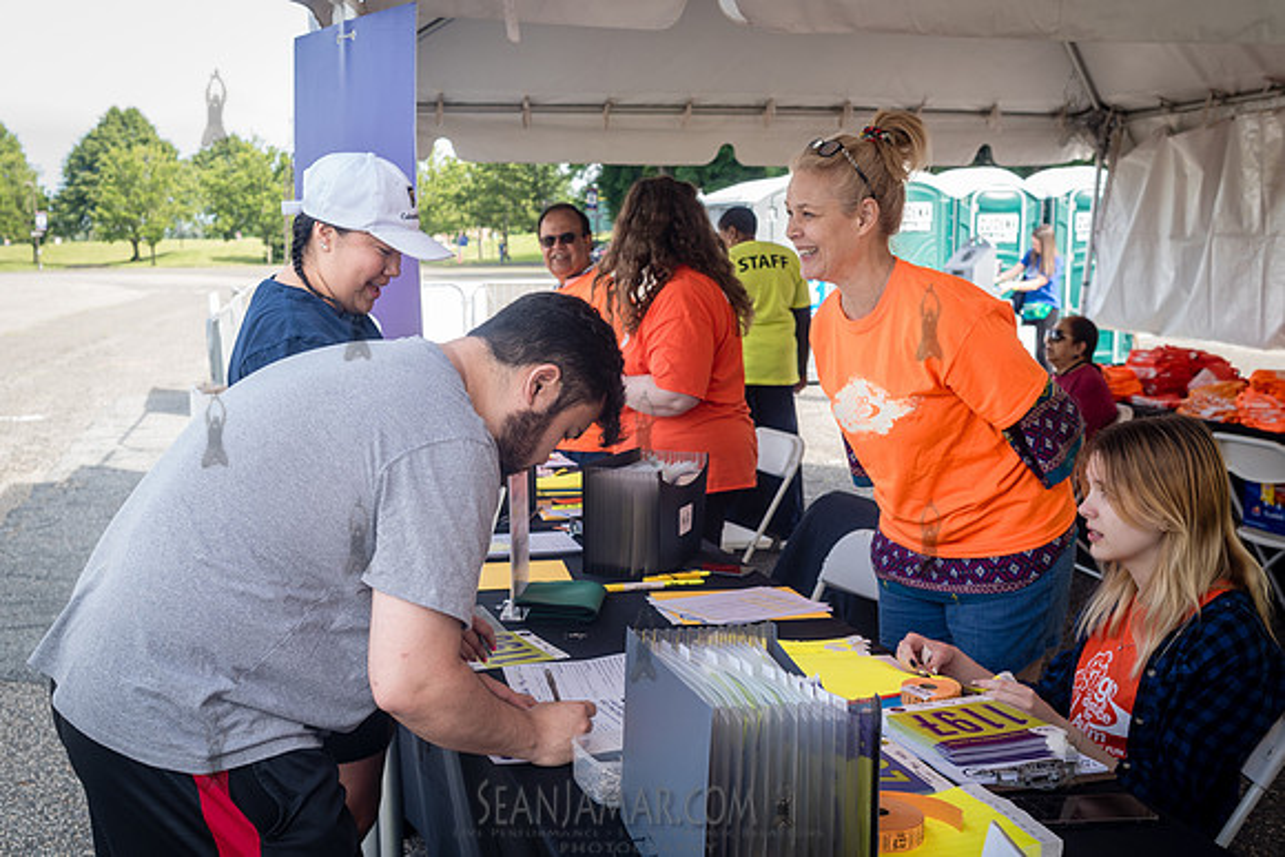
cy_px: 447
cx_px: 597
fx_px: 1373
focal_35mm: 38
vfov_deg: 34.7
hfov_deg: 50.1
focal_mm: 35
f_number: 5.6
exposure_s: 1/160
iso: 250
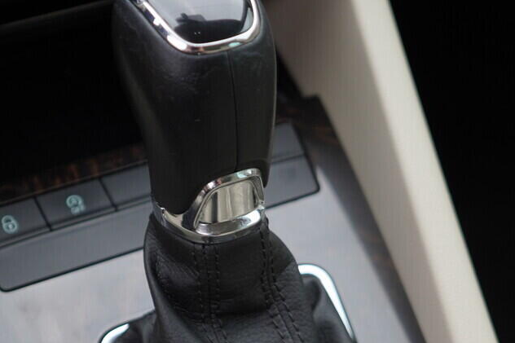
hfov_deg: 24.7
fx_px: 1173
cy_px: 306
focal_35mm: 82
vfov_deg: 16.4
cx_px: 221
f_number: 2.8
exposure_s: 1/40
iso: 125
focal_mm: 24
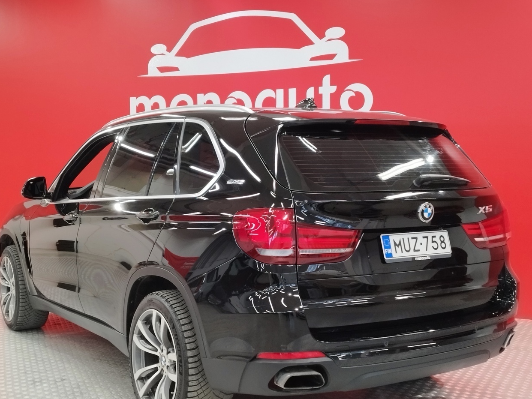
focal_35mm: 29
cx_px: 262
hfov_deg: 61.7
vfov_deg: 48.2
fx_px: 446
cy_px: 214
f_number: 1.89
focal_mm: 5.95
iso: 150
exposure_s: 1/50
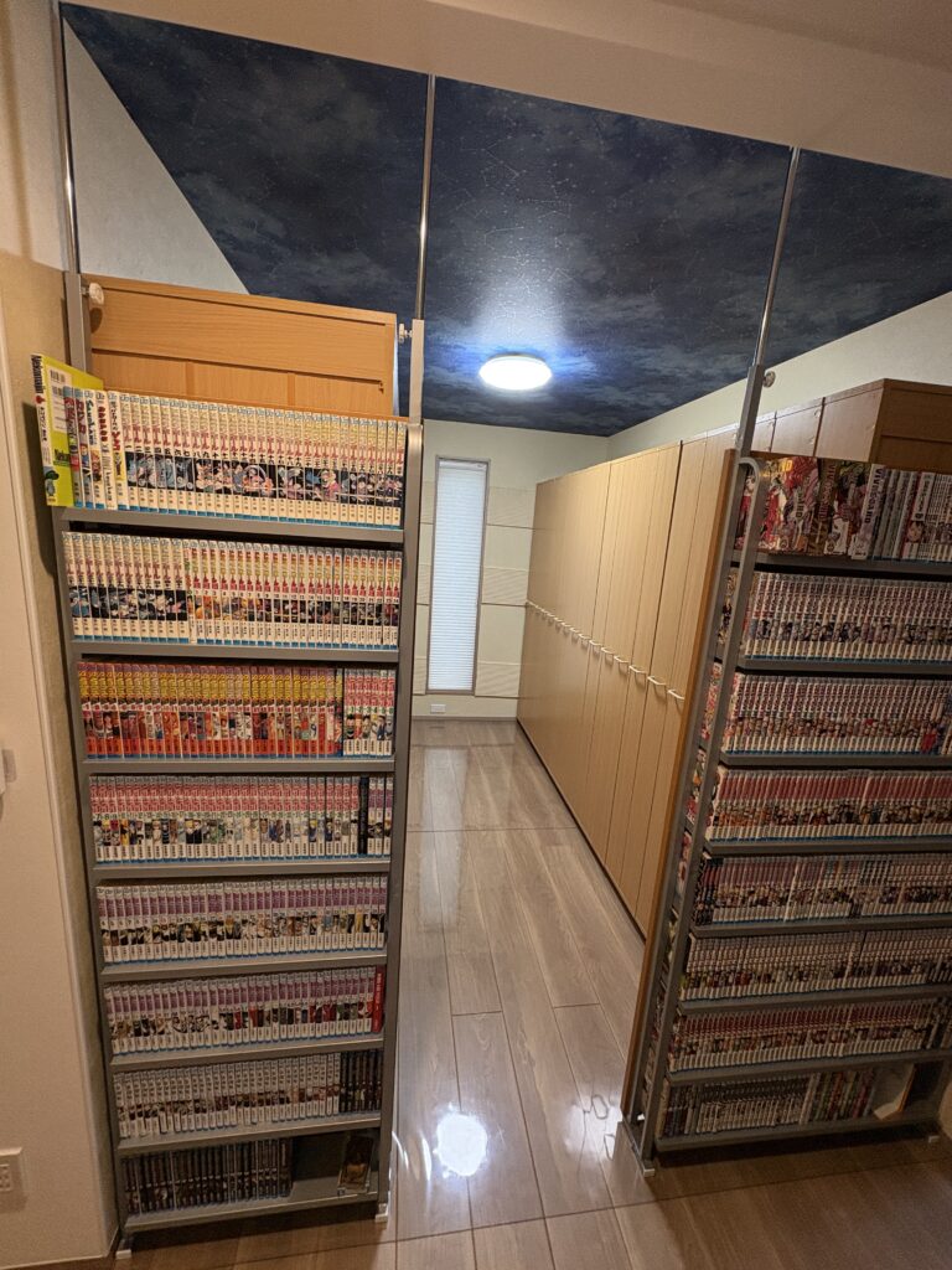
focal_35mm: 14
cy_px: 635
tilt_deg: -10.8
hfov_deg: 85.7
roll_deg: -3.7
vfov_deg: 102.1
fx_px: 513
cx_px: 476
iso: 250
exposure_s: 1/60
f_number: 2.2
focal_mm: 2.22
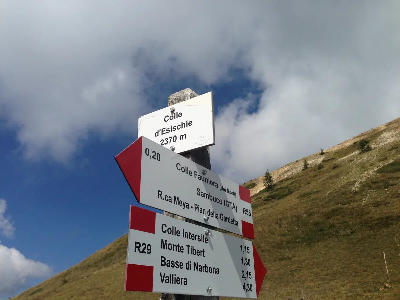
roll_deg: +1.6
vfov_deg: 42.9
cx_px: 200
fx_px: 381
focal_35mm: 33
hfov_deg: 55.4
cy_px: 150
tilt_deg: +26.5
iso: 50
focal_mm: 4.12
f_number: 2.4
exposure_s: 1/3390
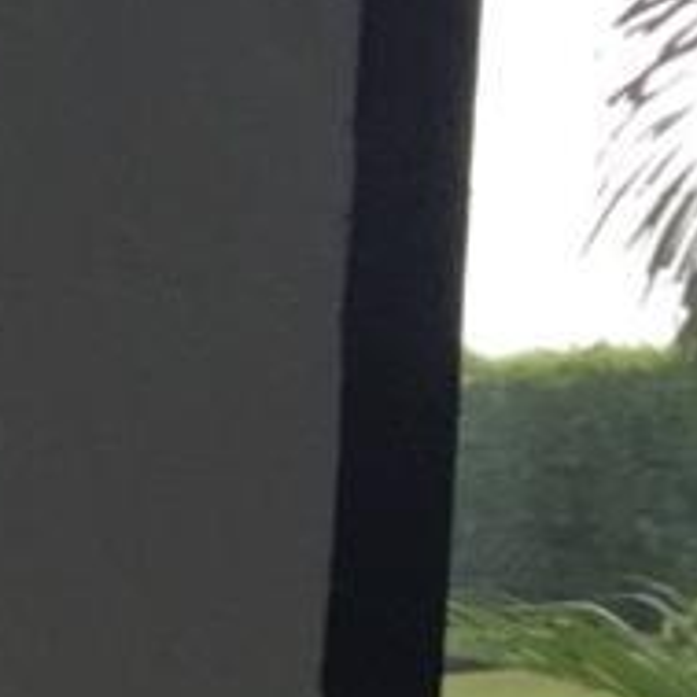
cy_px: 2132
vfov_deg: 6.0
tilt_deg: -13.5
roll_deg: +2.8
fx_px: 6173
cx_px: -2010
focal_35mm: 271
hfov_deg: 5.6
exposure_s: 1/120
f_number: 2.2
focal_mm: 4.15
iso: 50
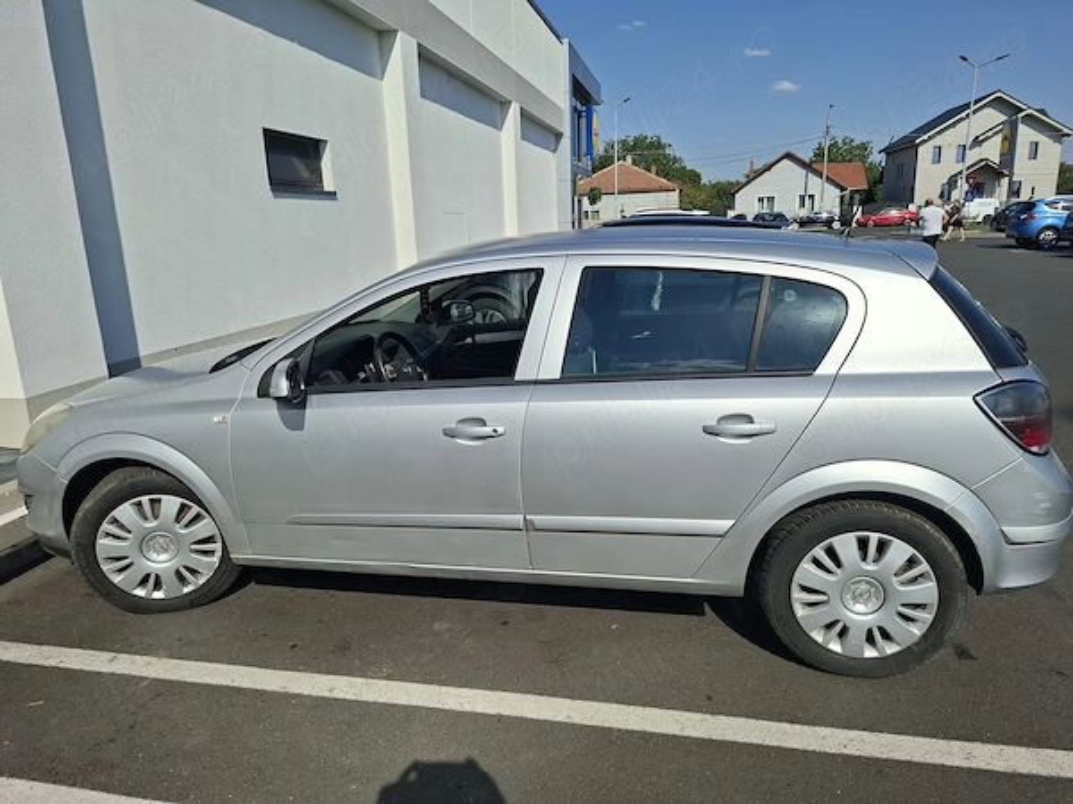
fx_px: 713
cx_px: 536
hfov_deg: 73.9
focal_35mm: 23
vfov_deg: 58.9
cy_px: 402
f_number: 1.8
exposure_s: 1/5181
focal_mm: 5.54
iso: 50
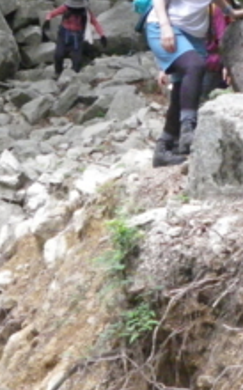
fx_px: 1434
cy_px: 53
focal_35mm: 135
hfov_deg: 9.6
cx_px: -21
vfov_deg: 15.3
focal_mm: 6.2
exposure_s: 1/60
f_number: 3.8
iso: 400
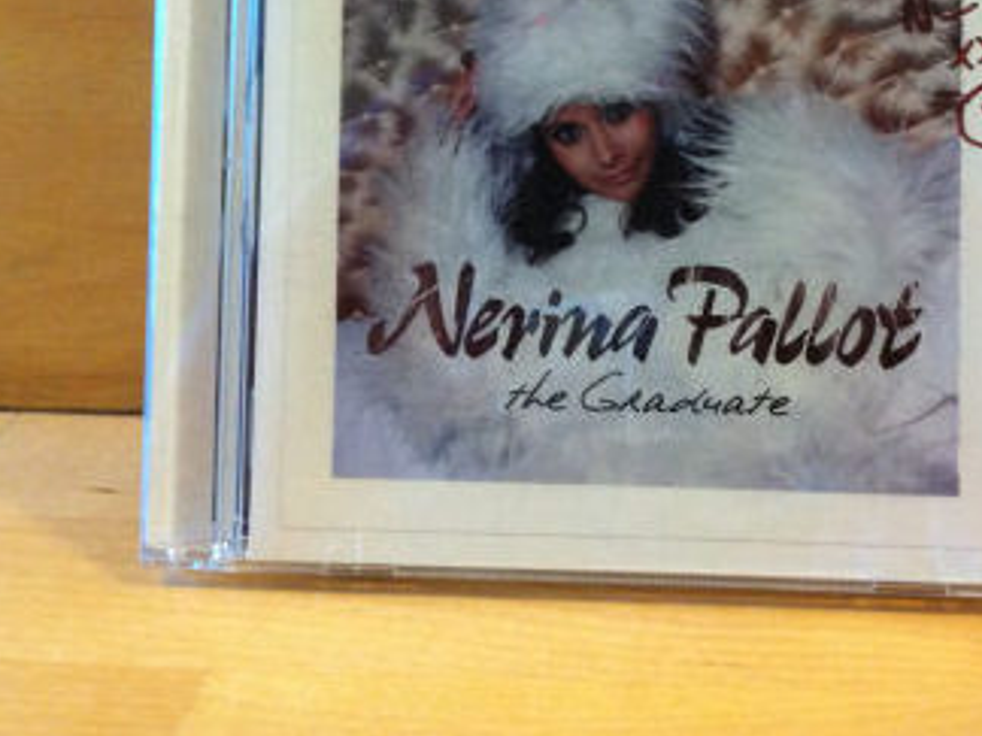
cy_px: 217
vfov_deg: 26.8
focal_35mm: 54
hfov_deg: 35.1
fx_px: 1532
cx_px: 685
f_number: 2.8
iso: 200
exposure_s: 1/15
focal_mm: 3.85
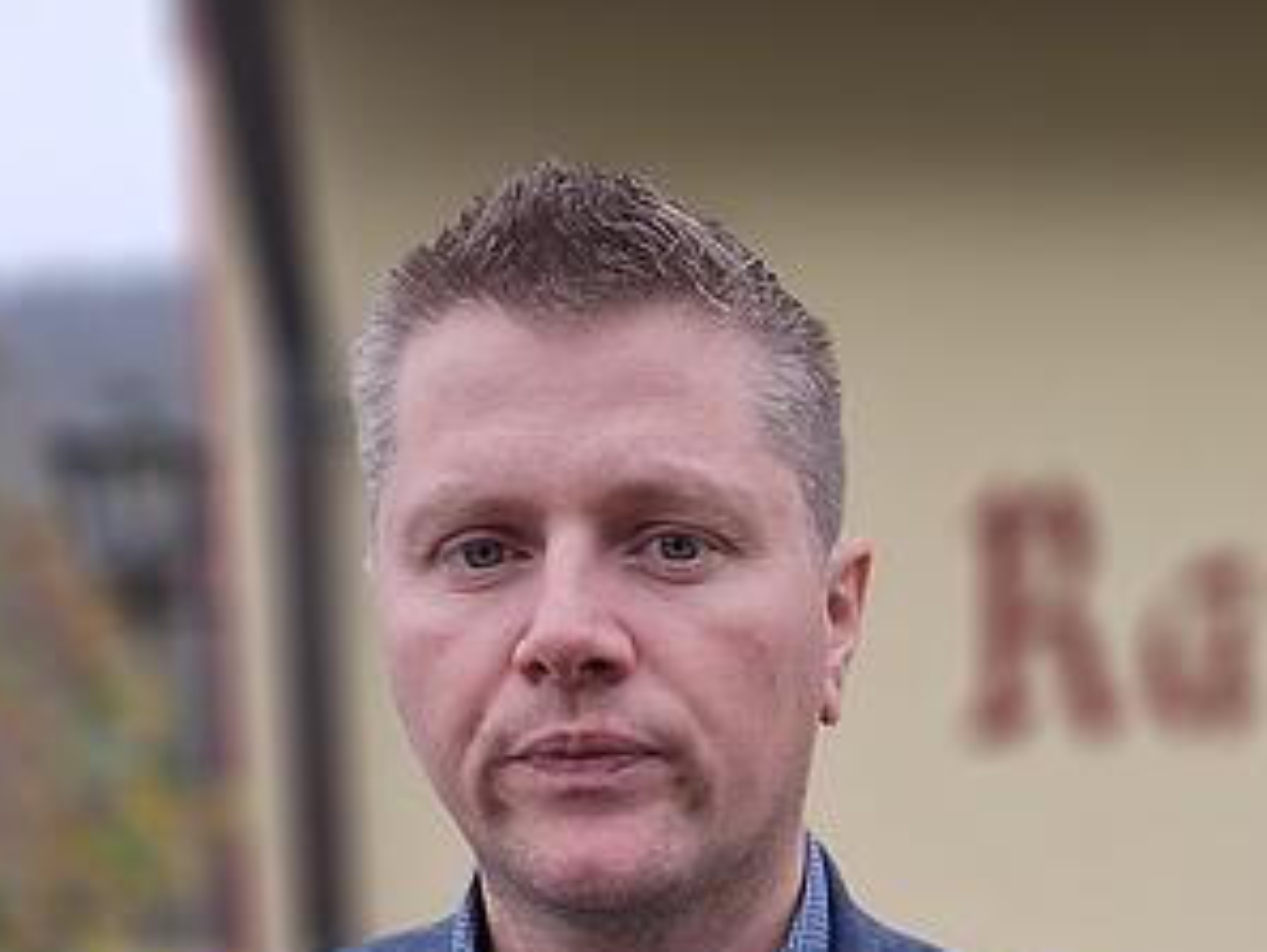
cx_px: 909
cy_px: 1204
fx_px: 2270
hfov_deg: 30.8
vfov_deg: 21.6
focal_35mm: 62
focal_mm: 5.54
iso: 40
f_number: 1.8
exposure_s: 1/234
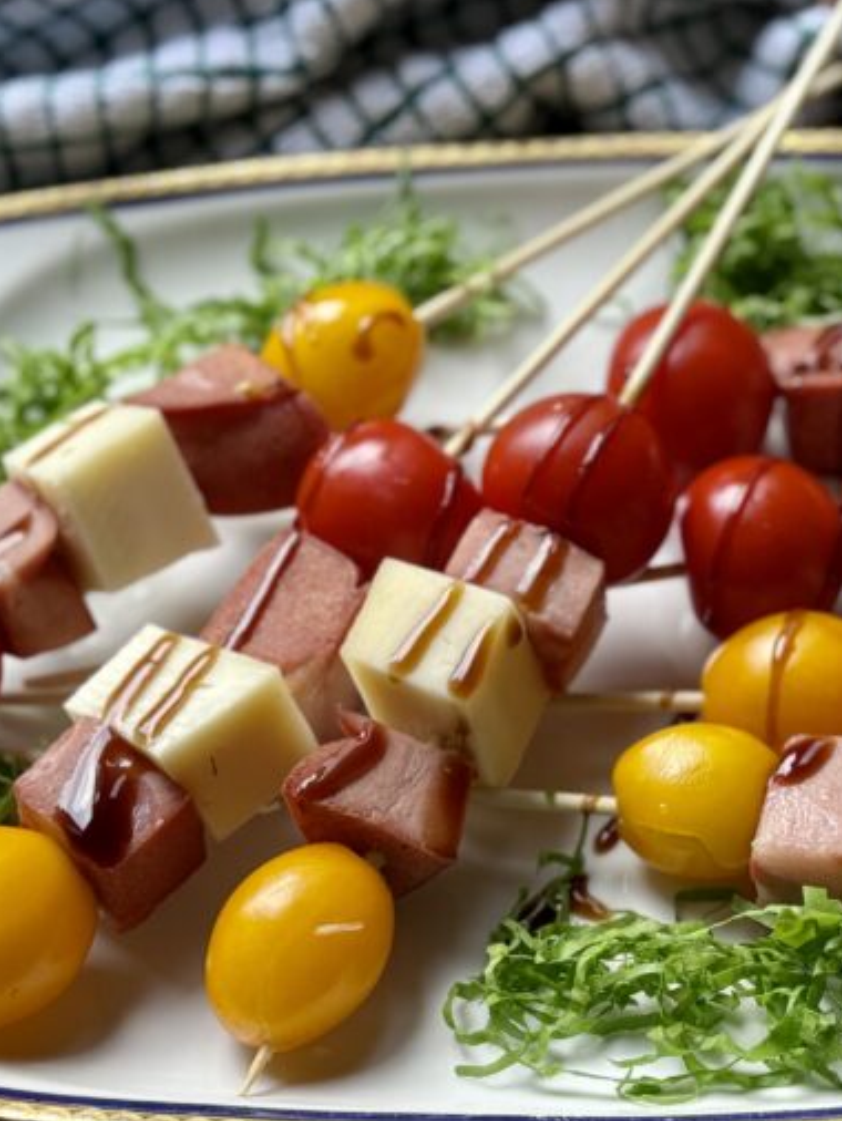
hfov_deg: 16.1
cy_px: 503
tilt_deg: -48.8
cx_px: 696
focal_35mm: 91
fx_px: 2949
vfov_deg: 21.5
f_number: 1.78
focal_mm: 6.76
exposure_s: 1/121
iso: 50
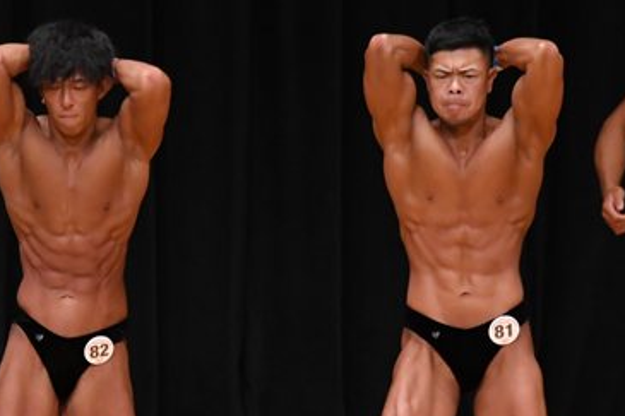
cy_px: 382
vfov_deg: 2.5
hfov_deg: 3.8
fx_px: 9405
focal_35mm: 542
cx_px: 170
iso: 3200
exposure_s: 1/400
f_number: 5.6
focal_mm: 170
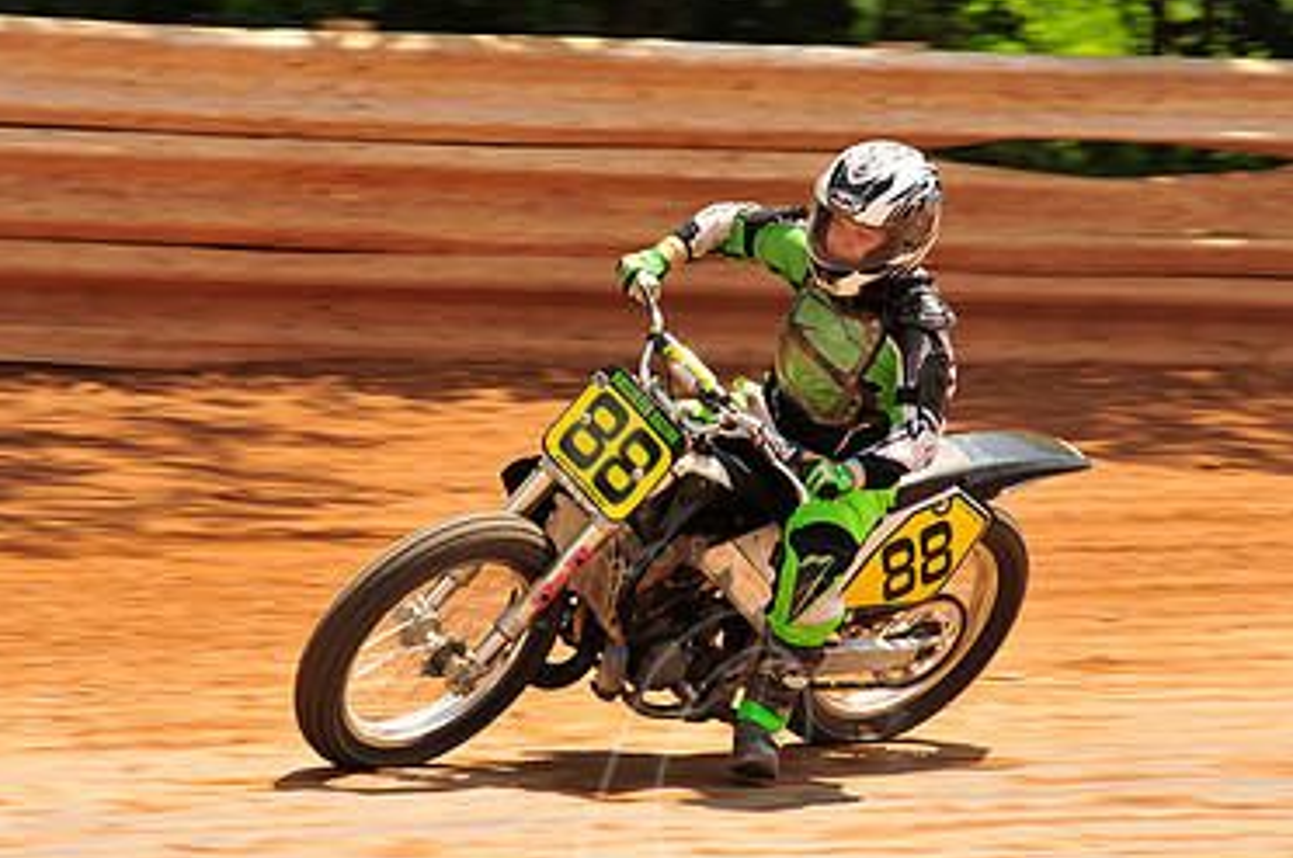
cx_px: 699
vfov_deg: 4.4
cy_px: 427
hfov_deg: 6.6
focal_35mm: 312
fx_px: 11191
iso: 250
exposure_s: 1/400
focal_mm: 200
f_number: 8
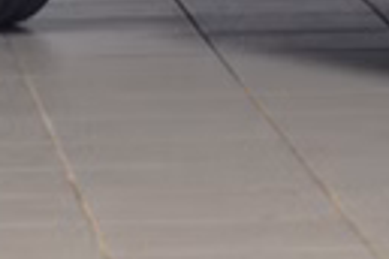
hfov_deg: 3.5
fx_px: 6213
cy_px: -316
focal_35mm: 575
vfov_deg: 2.4
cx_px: 871
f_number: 5.3
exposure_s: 1/100
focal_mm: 62
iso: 400
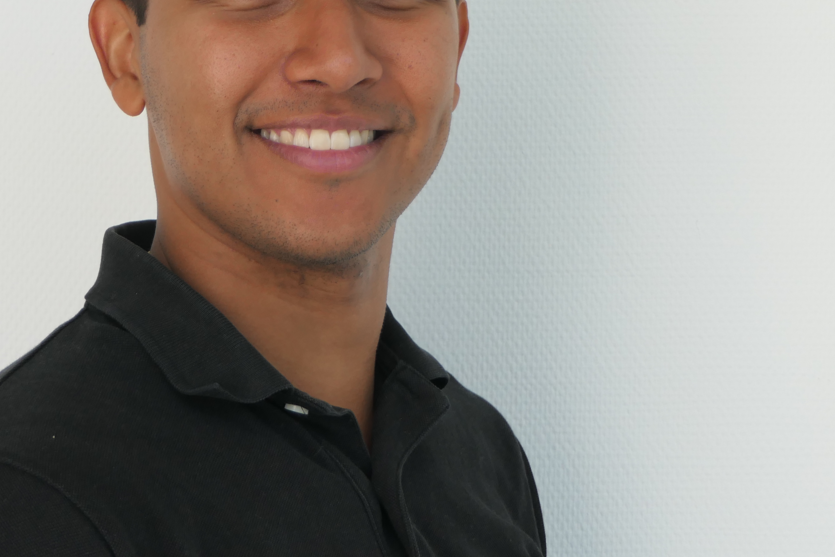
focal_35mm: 84
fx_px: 1948
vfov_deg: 16.2
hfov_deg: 24.0
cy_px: 147
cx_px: 247
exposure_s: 1/80
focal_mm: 17.8
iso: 250
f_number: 3.6
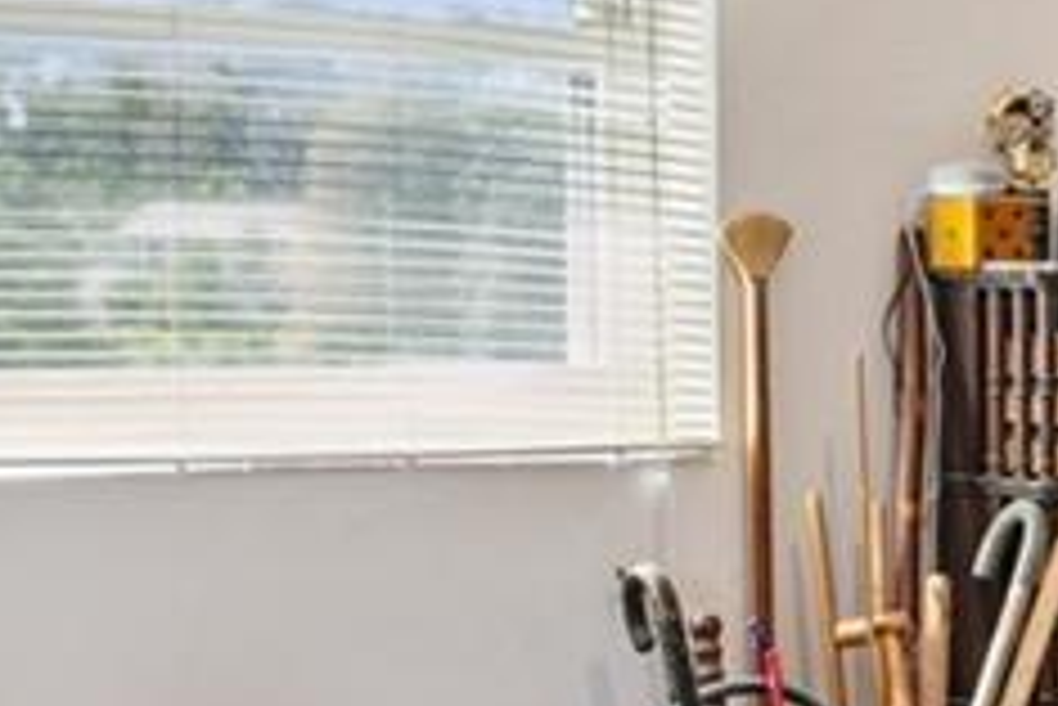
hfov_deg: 19.8
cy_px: 279
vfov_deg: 13.4
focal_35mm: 102
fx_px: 2999
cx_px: 819
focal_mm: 15
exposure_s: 1/5
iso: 200
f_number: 9
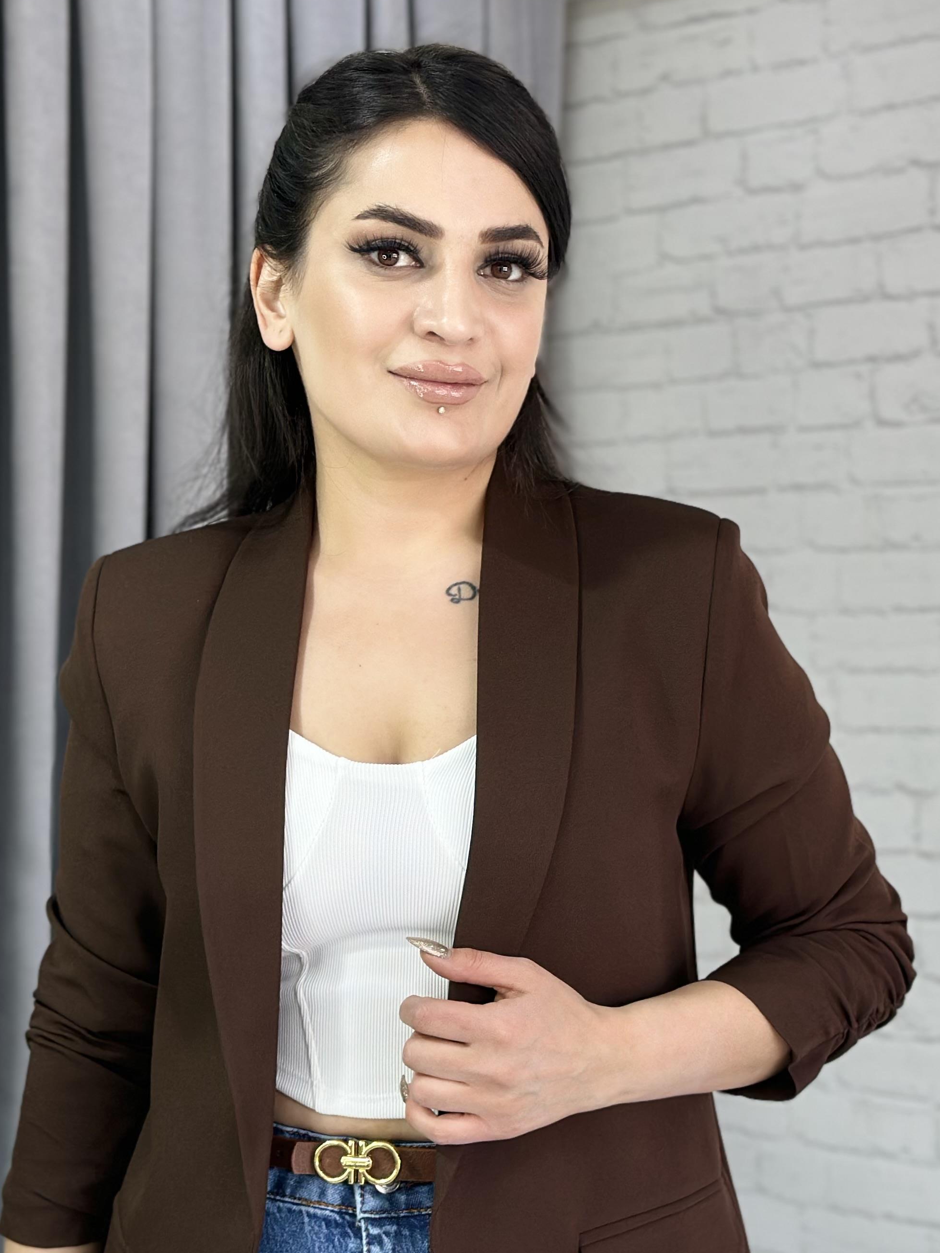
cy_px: 829
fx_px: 2679
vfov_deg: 26.2
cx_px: 483
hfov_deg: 19.9
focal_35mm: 74
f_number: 1.78
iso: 80
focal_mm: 6.86
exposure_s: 1/100
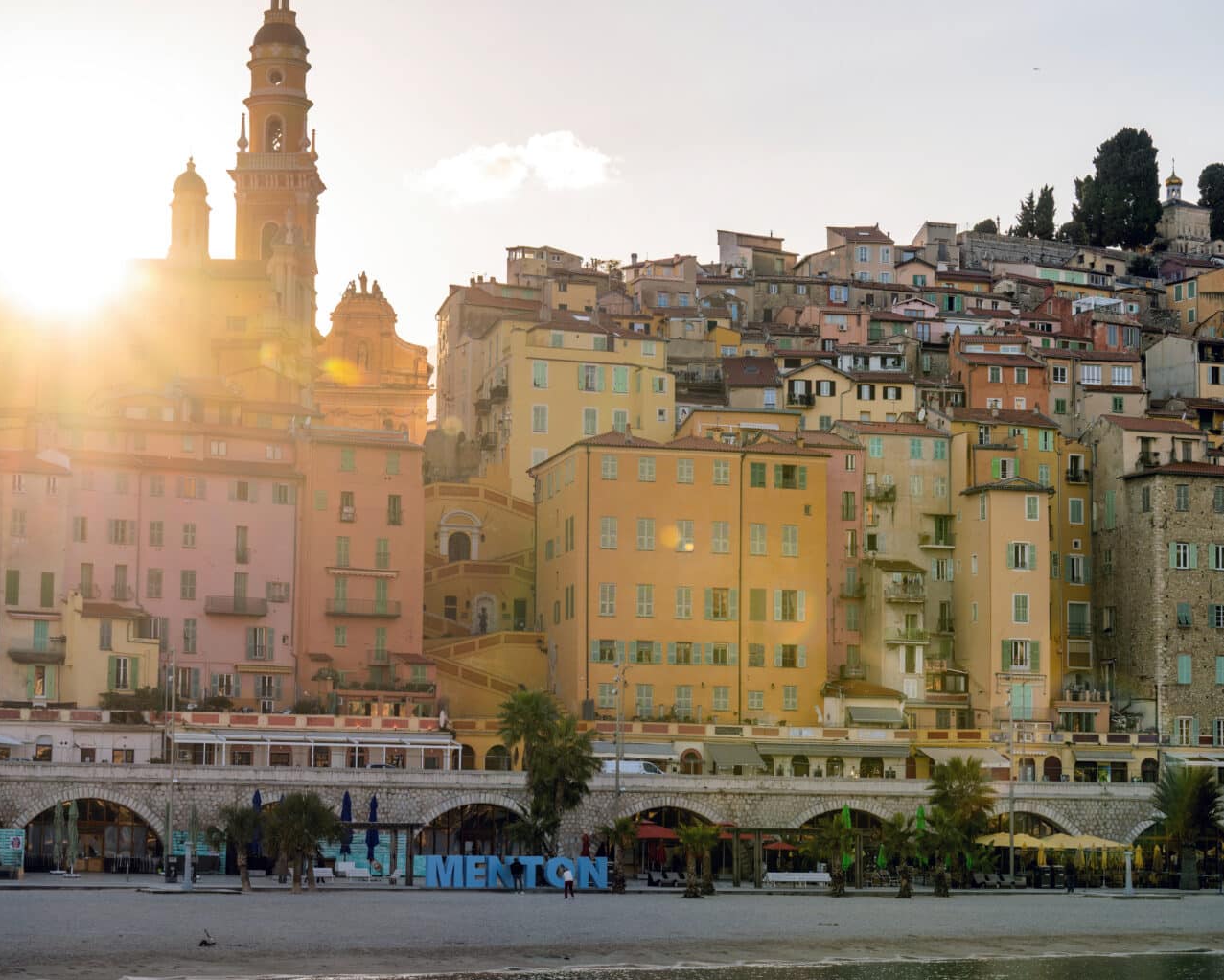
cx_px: 548
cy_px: 490
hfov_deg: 24.1
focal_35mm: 79
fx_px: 2862
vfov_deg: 19.4
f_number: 8
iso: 64
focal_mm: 70
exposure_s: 1/160
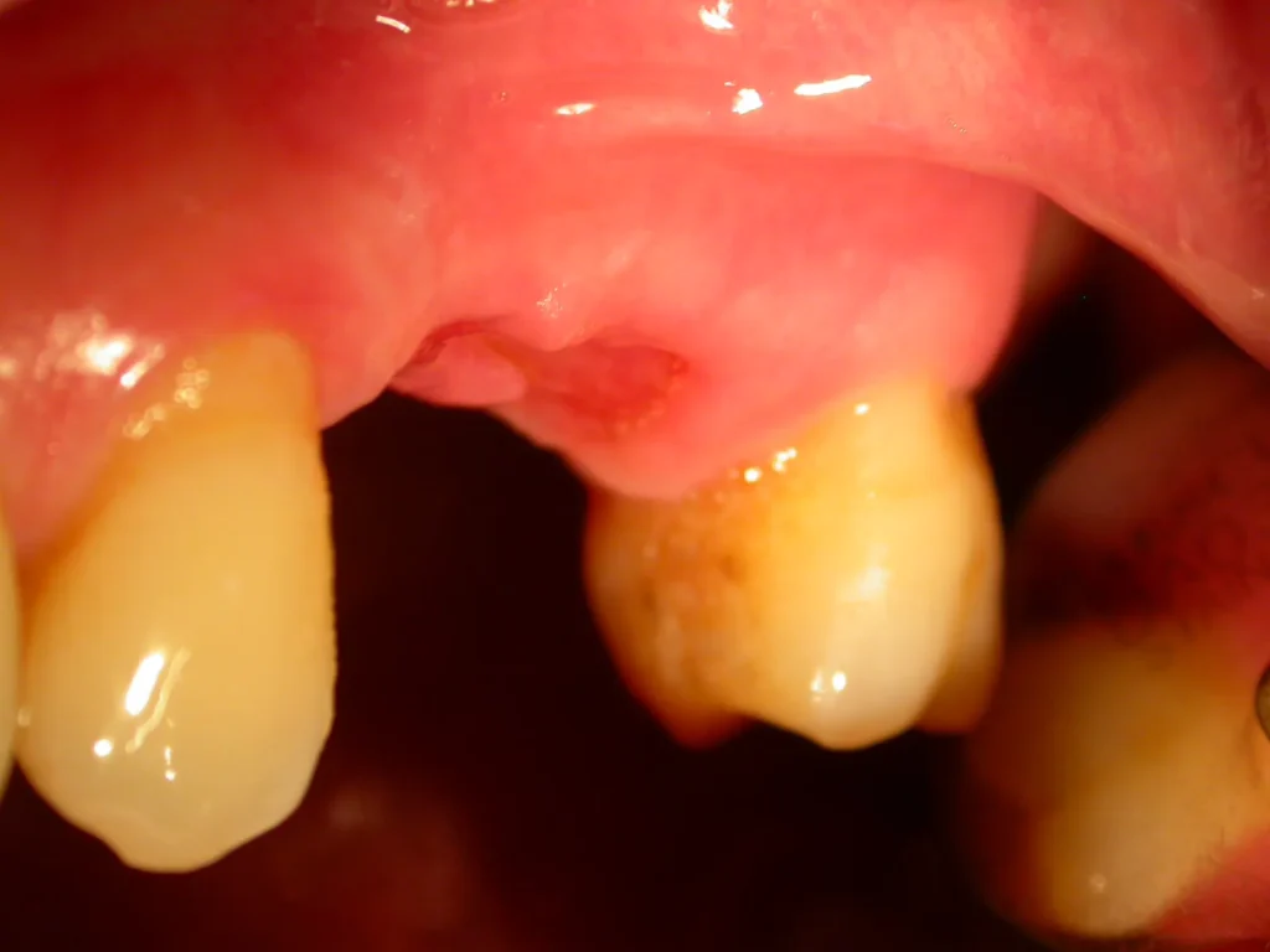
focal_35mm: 139
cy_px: 476
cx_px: 635
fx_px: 5100
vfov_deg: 10.7
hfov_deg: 14.2
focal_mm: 28.8
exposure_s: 1/52
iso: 100
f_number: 4.8
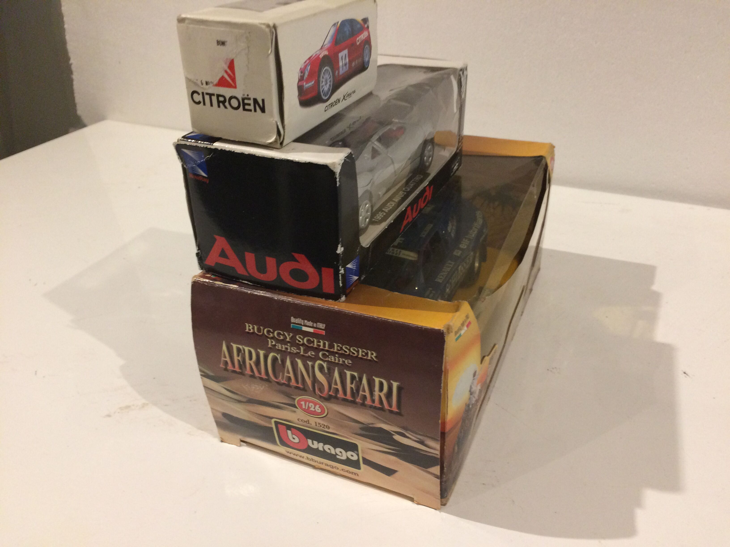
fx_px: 612
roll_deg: +0.7
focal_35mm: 29
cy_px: 274
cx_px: 365
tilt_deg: -30.7
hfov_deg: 61.7
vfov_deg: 48.2
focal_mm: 4.15
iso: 200
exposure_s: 1/33
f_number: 2.2
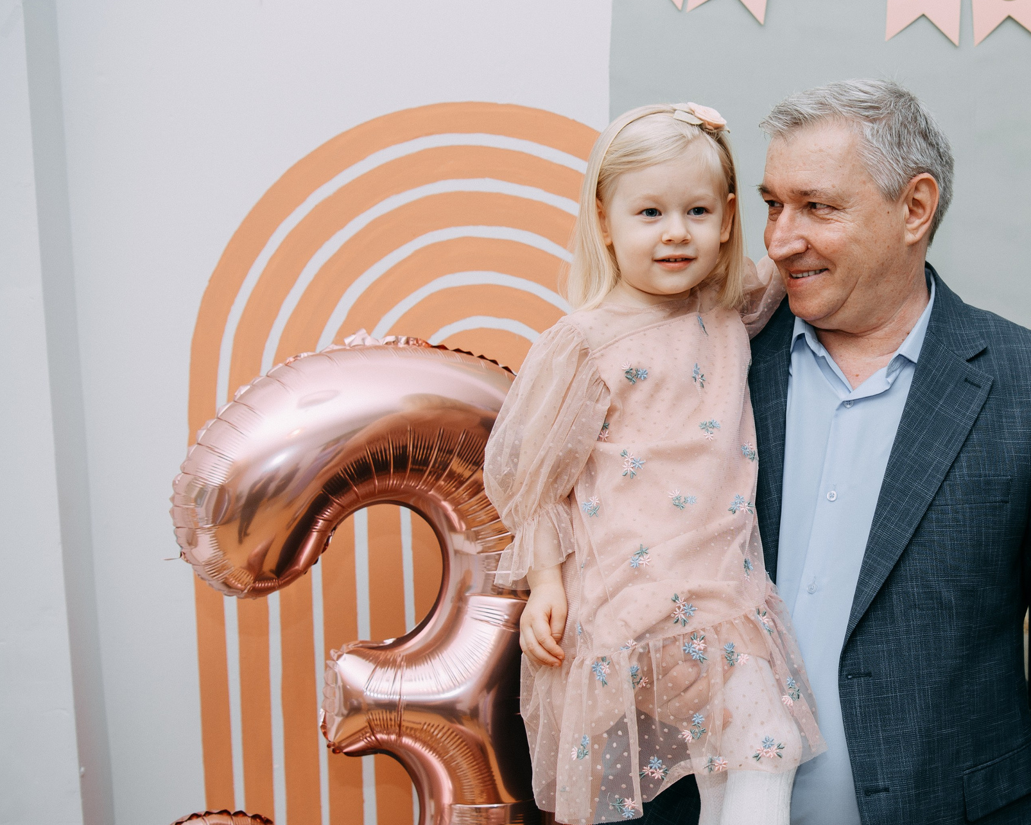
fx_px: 1617
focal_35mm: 53
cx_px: 828
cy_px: 393
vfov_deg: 28.6
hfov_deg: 34.3
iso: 160
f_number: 3.5
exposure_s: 1/200
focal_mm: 31
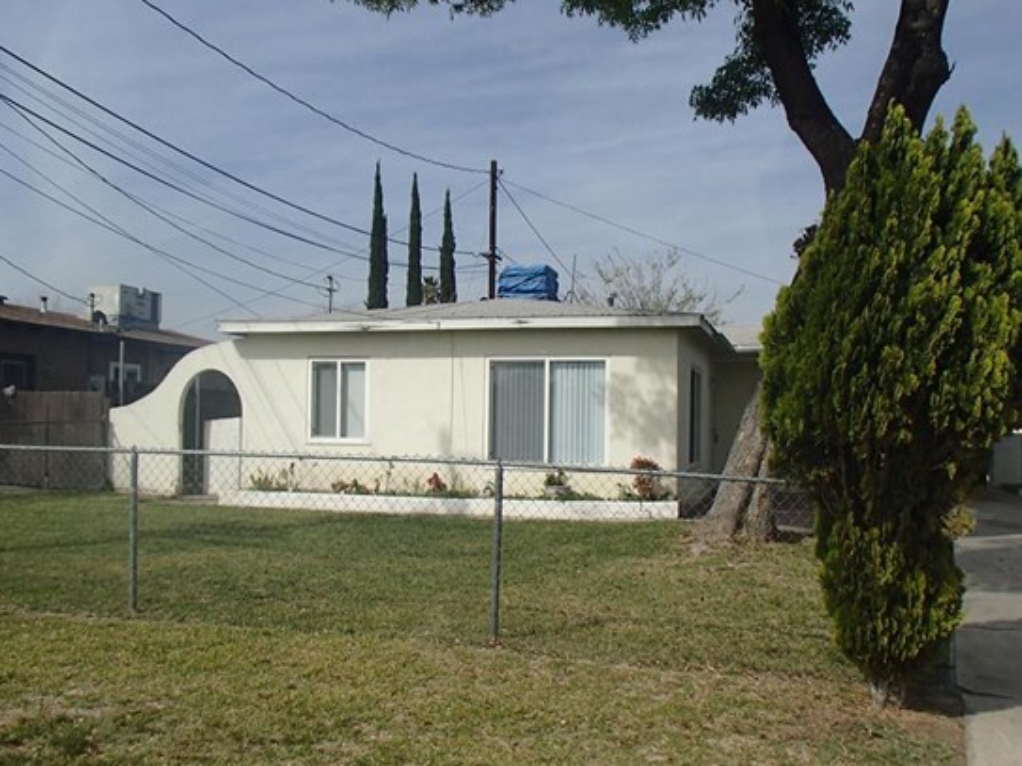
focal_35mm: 33
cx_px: 514
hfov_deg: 55.4
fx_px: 974
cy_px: 422
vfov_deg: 42.9
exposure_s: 1/250
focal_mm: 5
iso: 100
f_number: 11
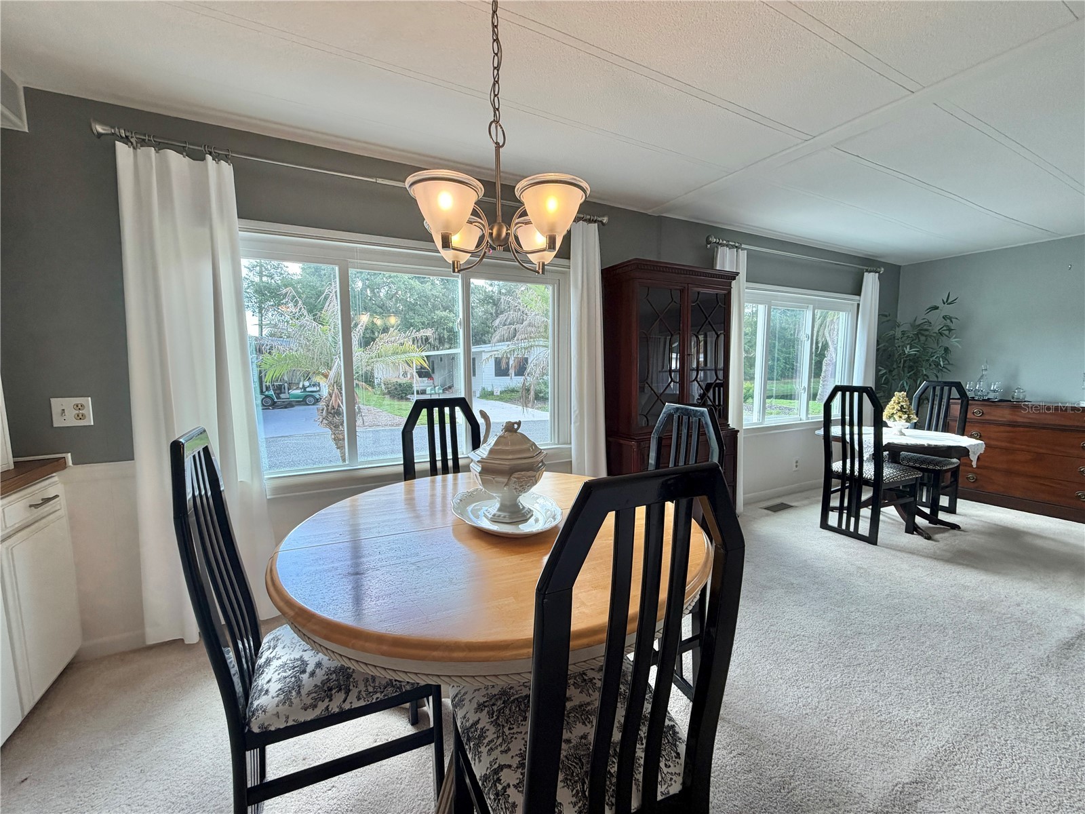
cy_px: 407
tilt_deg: -4.7
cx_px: 542
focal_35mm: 14
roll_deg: +1.0
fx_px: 439
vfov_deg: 85.7
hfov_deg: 102.1
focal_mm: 2.22
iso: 50
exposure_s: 1/120
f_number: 2.2
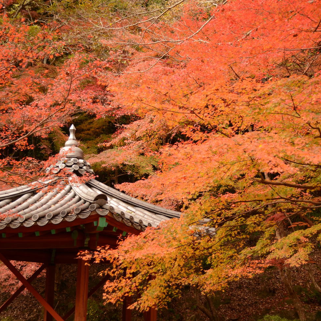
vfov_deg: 30.2
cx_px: 174
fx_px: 594
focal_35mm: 57
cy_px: 160
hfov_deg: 30.2
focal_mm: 29
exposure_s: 1/200
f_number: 4.5
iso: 250
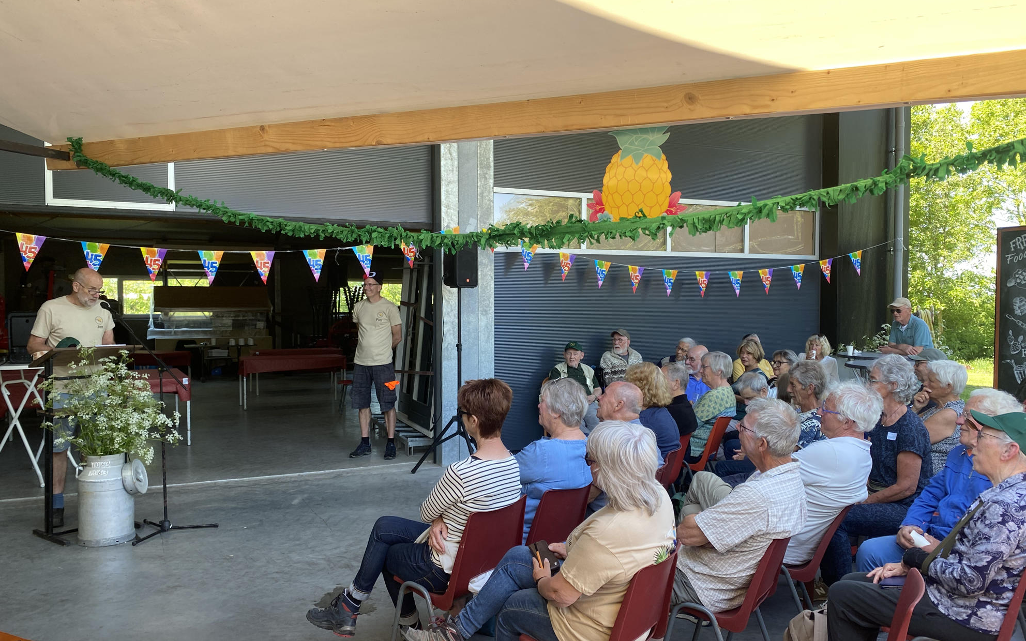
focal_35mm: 28
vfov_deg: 44.5
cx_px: 521
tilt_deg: -2.9
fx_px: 783
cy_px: 342
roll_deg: +0.4
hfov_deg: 66.5
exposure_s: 1/122
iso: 40
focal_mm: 4.25
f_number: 1.8
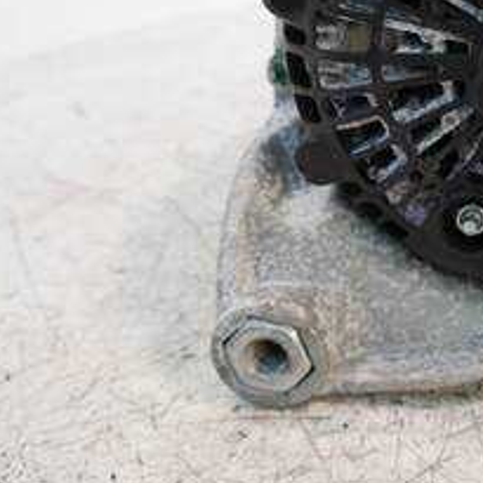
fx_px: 916
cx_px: 499
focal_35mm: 58
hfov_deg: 27.6
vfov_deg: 28.9
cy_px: 92
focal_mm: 14
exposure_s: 1/60
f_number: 3.5
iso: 500
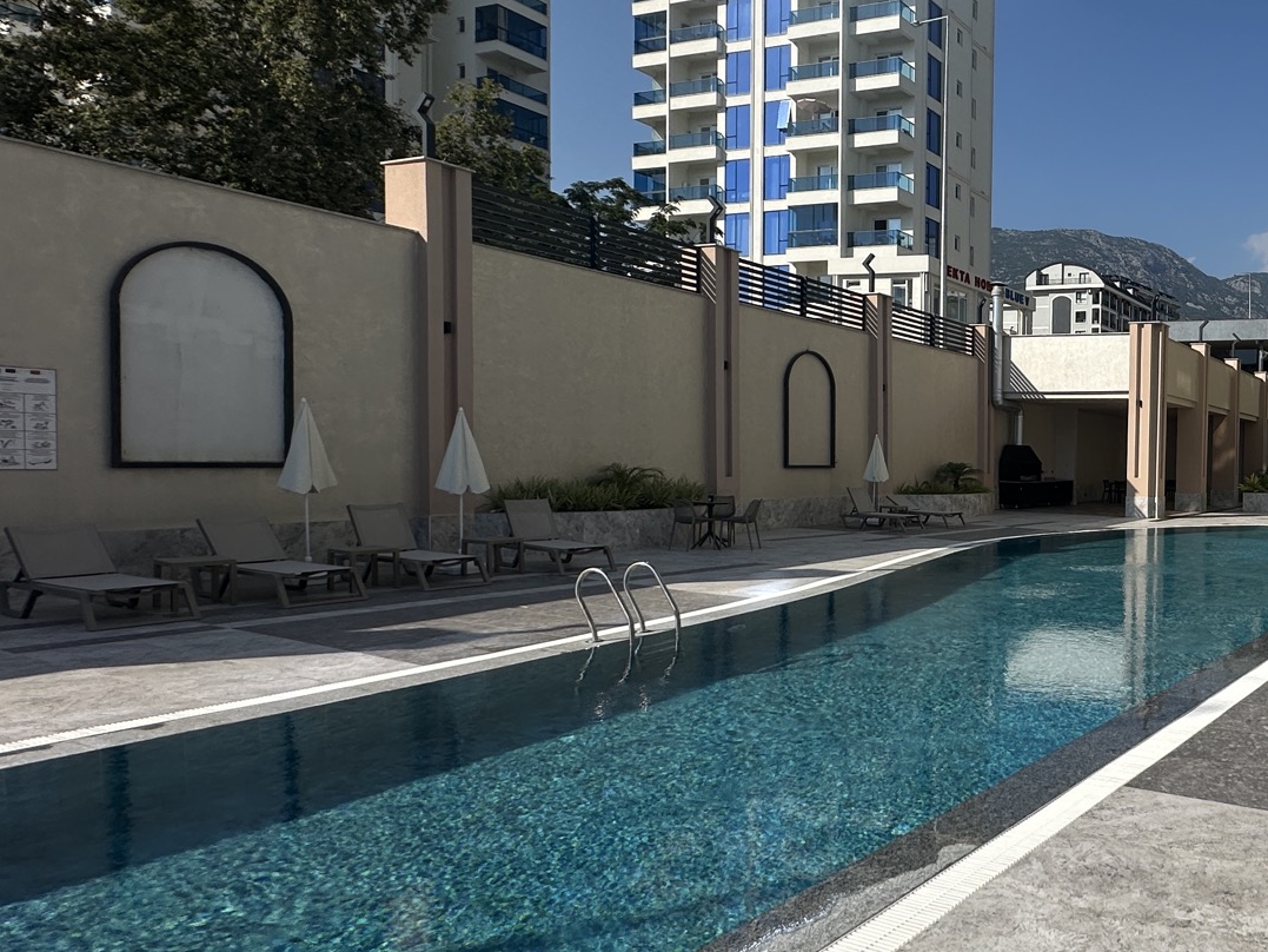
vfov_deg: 53.1
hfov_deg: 57.4
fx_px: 952
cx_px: 1150
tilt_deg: -0.7
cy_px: 495
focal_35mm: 26
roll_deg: -1.3
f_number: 2.2
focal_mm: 2.22
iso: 50
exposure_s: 1/2882
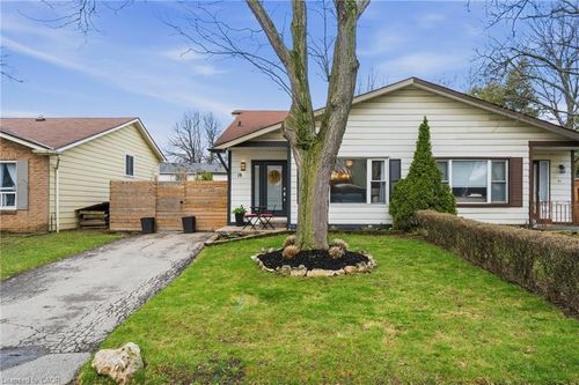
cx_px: 290
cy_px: 192
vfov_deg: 49.5
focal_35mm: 26
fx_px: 418
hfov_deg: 69.4
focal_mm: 26
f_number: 9
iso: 400
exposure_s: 1/80
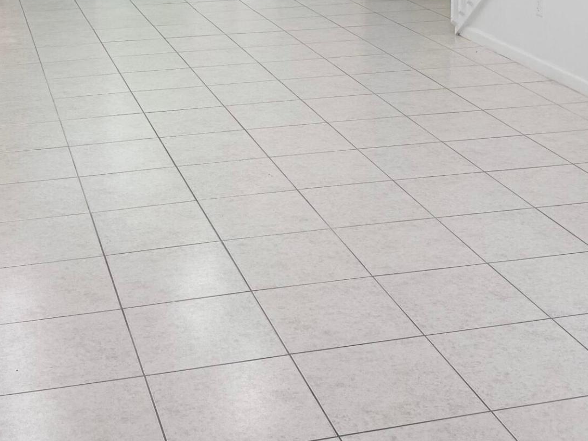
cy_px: -74
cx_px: 259
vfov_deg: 21.5
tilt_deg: -6.2
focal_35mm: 64
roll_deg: +0.5
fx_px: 1087
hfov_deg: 30.2
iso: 80
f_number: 1.78
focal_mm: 6.76
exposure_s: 1/120
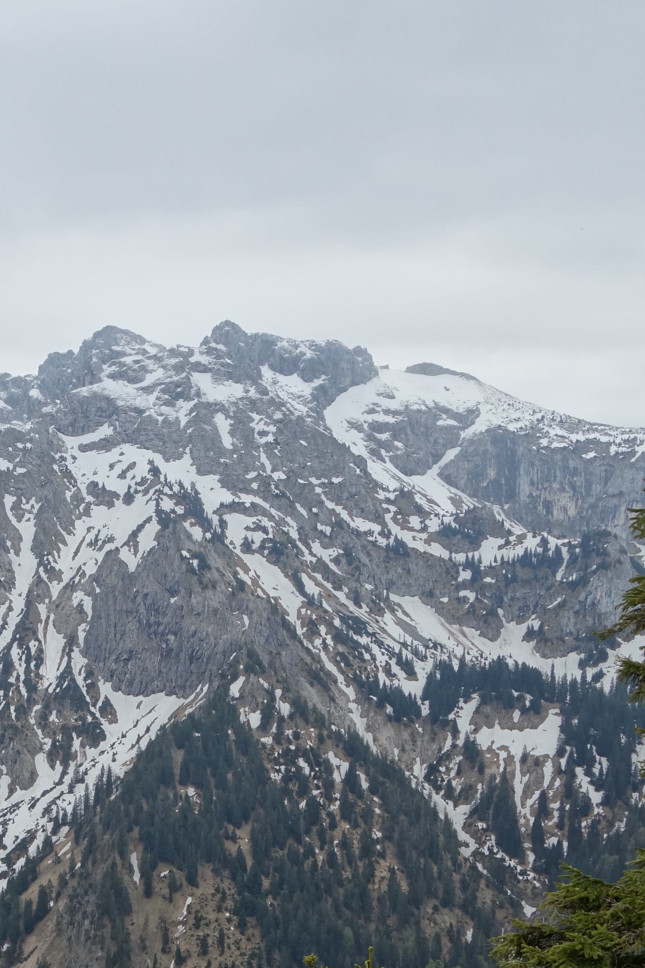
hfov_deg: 22.0
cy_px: 791
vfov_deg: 32.4
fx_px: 1613
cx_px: 55
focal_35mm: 60
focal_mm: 10.4
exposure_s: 1/400
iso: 125
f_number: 5.6
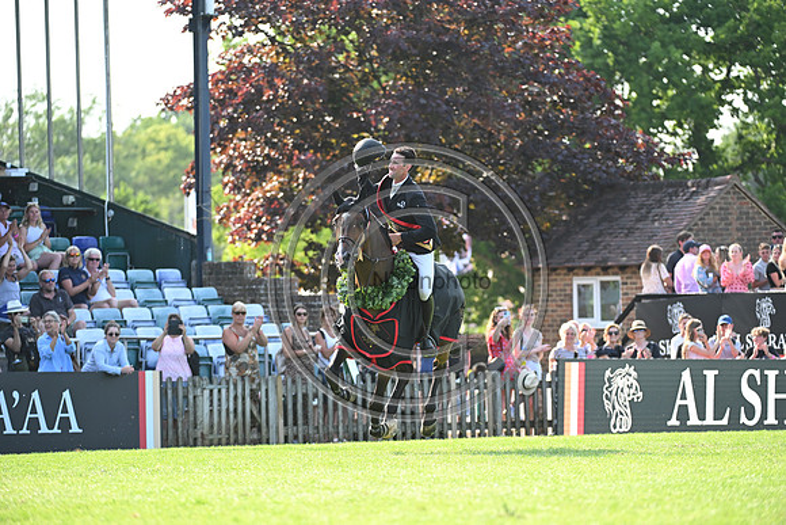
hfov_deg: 9.4
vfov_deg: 6.2
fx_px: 4804
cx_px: 393
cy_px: 262
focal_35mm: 220
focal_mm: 220
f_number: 4.5
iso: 1100
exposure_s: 1/1250
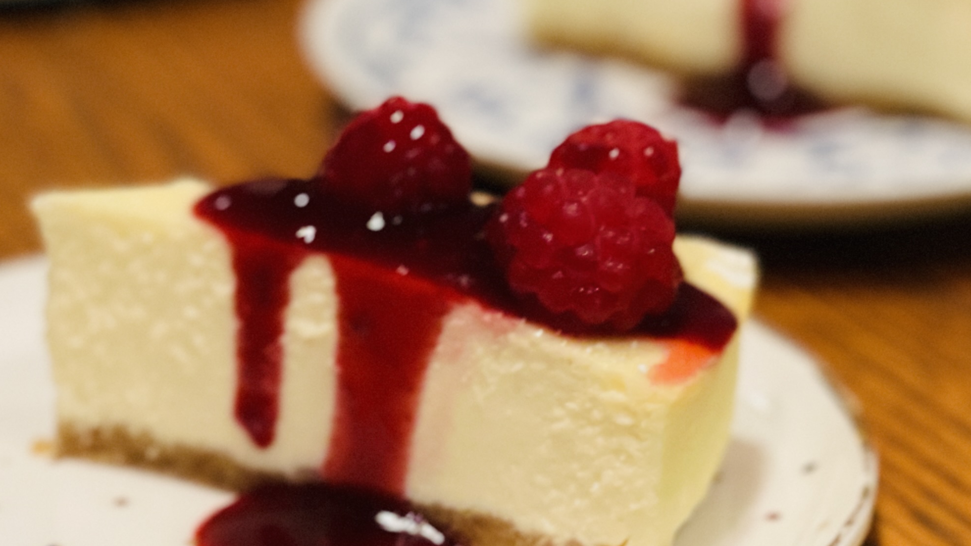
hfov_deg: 15.1
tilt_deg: -23.2
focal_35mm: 142
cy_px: 374
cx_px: 389
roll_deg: +0.0
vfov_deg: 8.5
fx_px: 3656
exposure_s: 1/33
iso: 250
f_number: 2.2
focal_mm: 7.5
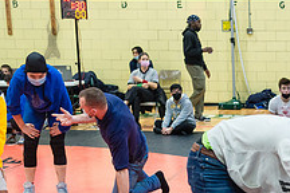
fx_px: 757
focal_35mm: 94
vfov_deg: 14.1
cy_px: 230
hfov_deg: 20.7
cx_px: 311
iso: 4000
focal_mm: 35
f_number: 3.5
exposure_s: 1/400
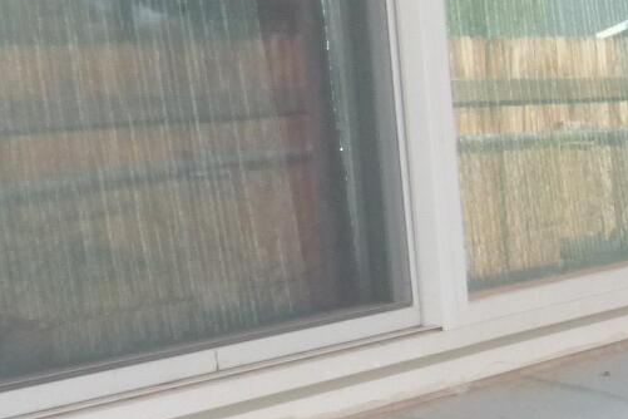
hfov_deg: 12.3
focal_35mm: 153
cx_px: 1142
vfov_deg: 9.0
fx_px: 2669
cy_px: 281
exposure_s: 1/60
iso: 160
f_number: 7.1
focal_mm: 6.47
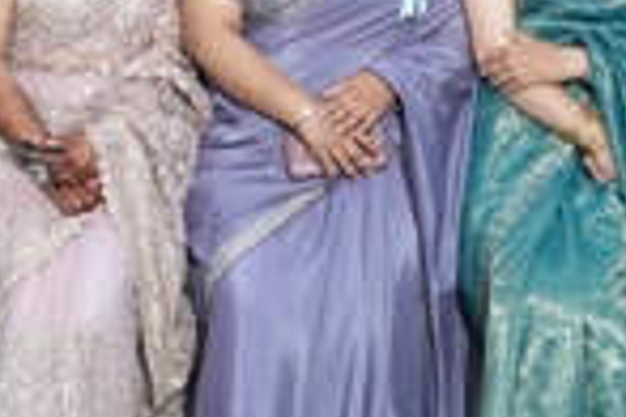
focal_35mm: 250
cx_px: -130
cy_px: -236
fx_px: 4347
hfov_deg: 8.2
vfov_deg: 5.4
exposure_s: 1/160
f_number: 2.8
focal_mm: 35
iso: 1000
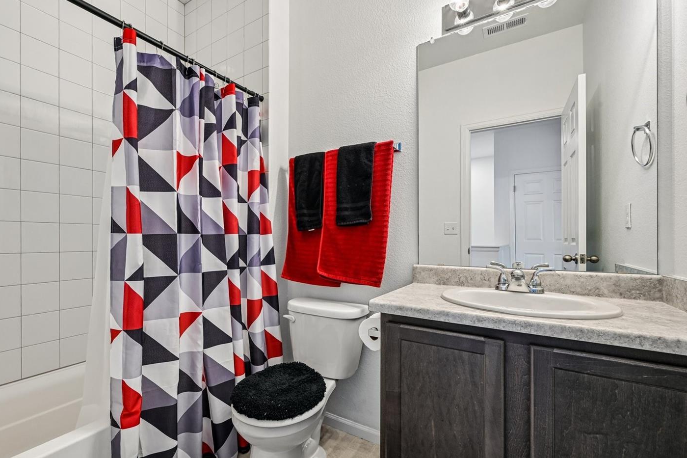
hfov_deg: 96.3
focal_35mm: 16
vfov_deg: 73.7
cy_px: 237
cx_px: 304
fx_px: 305
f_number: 11
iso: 400
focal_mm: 14
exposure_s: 1/2.5
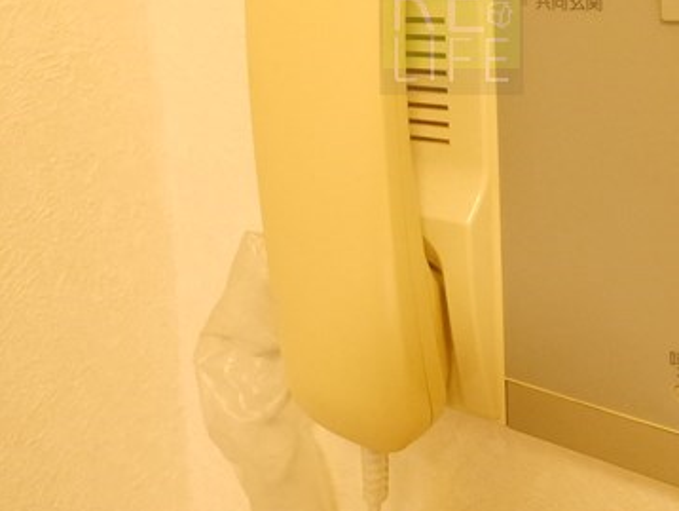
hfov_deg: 46.1
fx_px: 785
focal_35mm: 40
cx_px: 451
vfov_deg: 33.5
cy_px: 23
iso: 2000
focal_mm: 7
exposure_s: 1/60
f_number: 4
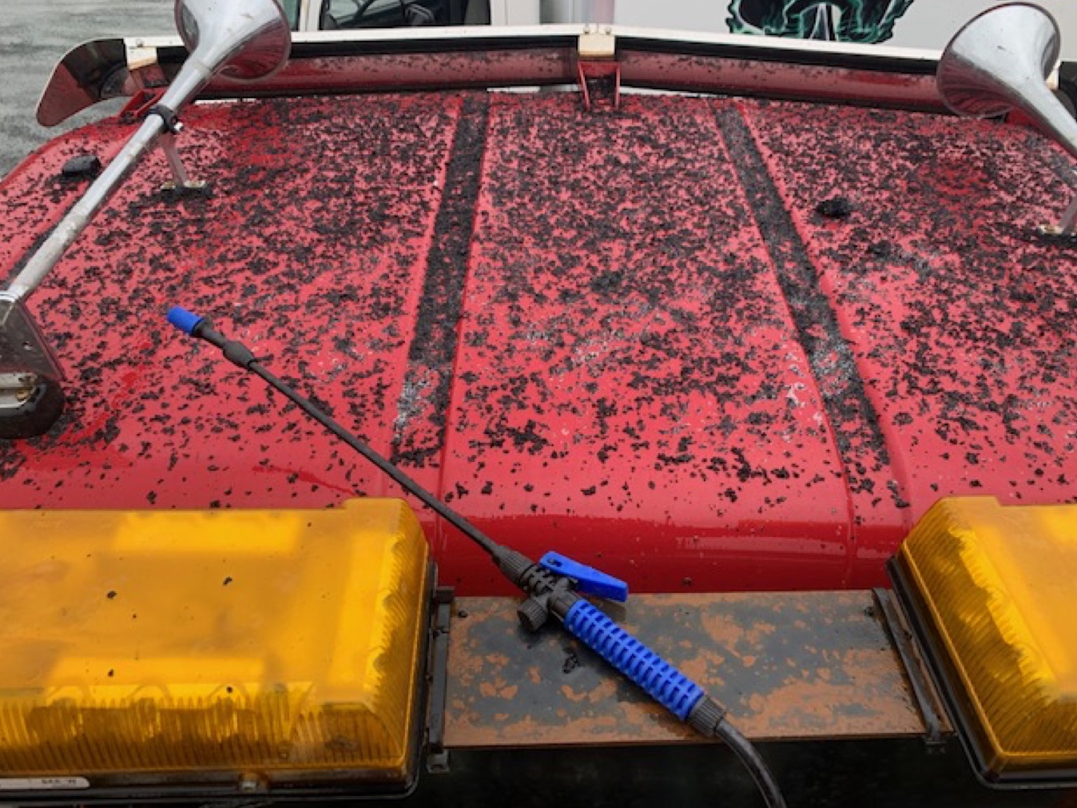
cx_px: 557
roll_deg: -1.9
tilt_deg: -39.4
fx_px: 840
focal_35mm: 27
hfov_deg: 65.3
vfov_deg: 51.4
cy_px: 406
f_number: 1.8
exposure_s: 1/130
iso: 25
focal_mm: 4.25
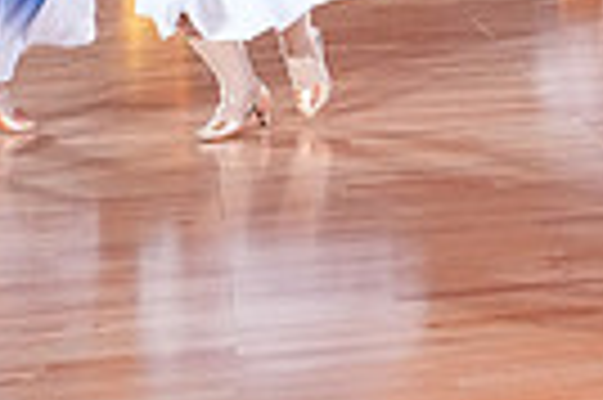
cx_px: 936
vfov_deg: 10.2
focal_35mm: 130
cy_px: -204
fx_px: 2175
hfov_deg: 14.6
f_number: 4.5
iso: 5000
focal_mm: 30
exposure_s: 1/400
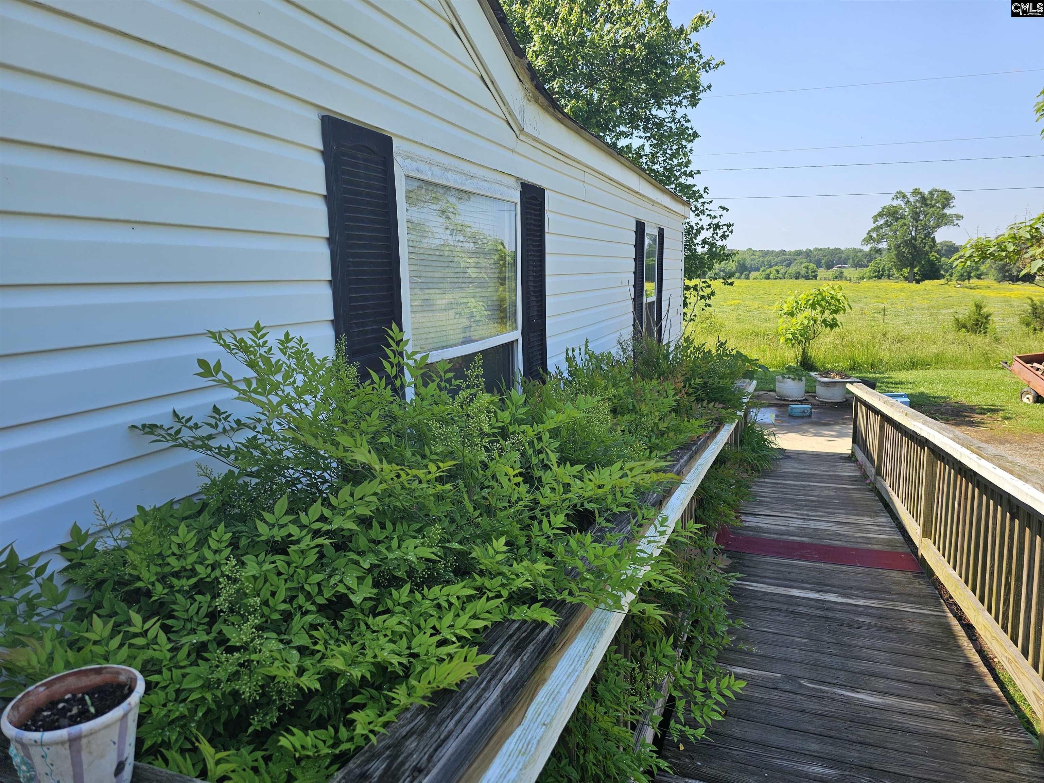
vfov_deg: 58.9
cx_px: 522
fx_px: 694
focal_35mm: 23
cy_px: 392
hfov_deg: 73.9
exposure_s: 1/360
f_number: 1.7
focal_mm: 6.3
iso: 10
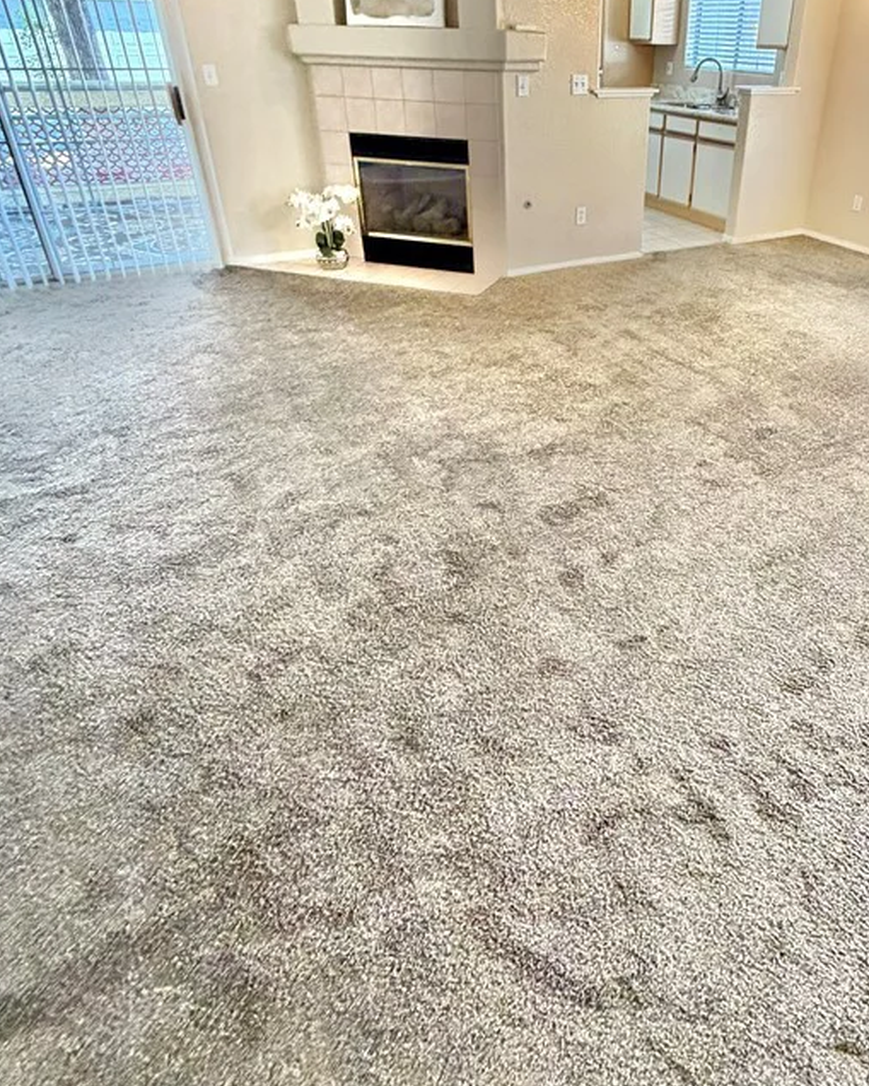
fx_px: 707
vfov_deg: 73.8
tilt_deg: -28.1
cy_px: 412
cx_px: 582
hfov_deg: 61.5
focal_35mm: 22
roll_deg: -1.5
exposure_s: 1/60
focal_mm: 2.22
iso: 320
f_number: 2.2
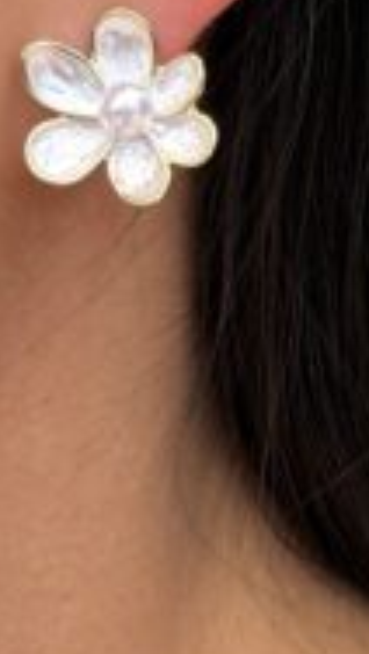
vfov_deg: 18.9
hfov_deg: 10.9
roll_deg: +0.1
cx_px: 153
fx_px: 1927
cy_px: 59
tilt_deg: -7.4
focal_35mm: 111
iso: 64
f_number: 1.78
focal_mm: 6.76
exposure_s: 1/1330
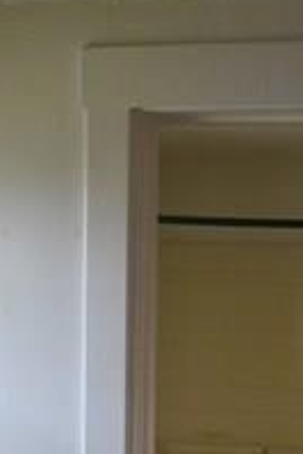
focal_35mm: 121
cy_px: 570
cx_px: 175
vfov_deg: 16.2
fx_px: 1520
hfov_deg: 11.4
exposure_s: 1/200
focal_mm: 25
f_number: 4
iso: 800
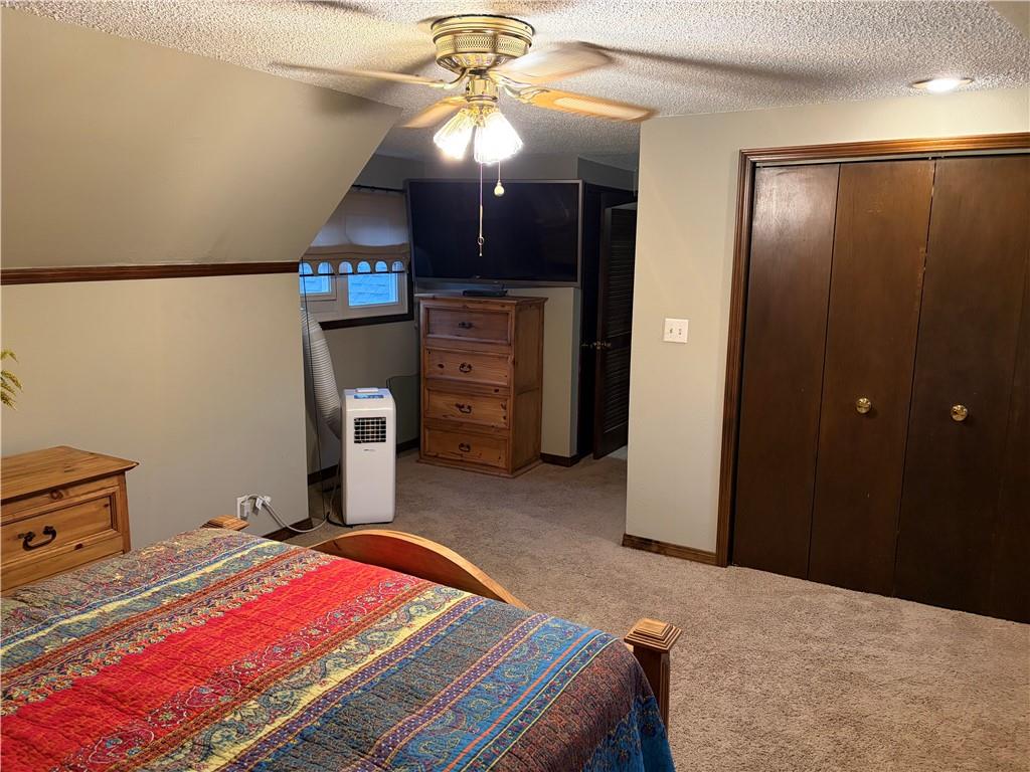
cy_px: 386
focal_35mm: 26
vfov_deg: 53.1
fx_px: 774
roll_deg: -0.3
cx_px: 515
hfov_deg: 67.3
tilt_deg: -9.7
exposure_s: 1/60
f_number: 1.6
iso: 320
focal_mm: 5.96
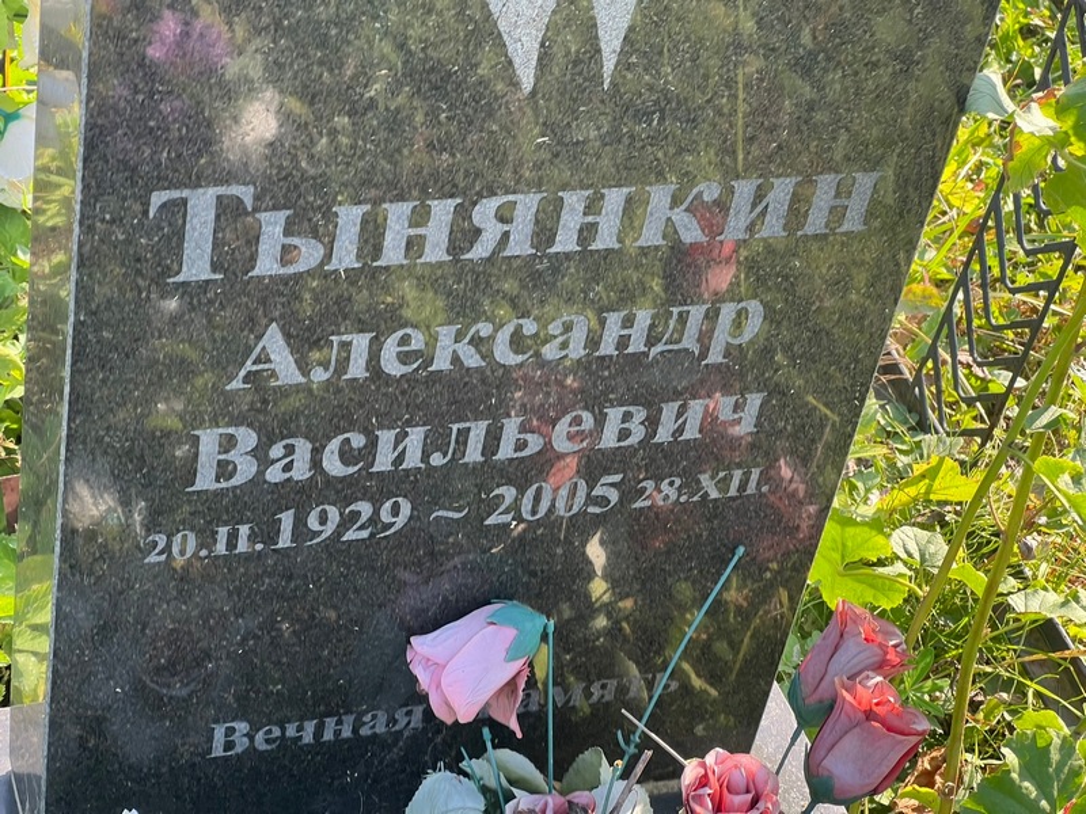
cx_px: 543
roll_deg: -8.2
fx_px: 2416
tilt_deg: -41.6
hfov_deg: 25.3
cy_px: 407
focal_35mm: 77
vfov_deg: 19.1
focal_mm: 9
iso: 40
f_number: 2.8
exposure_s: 1/99
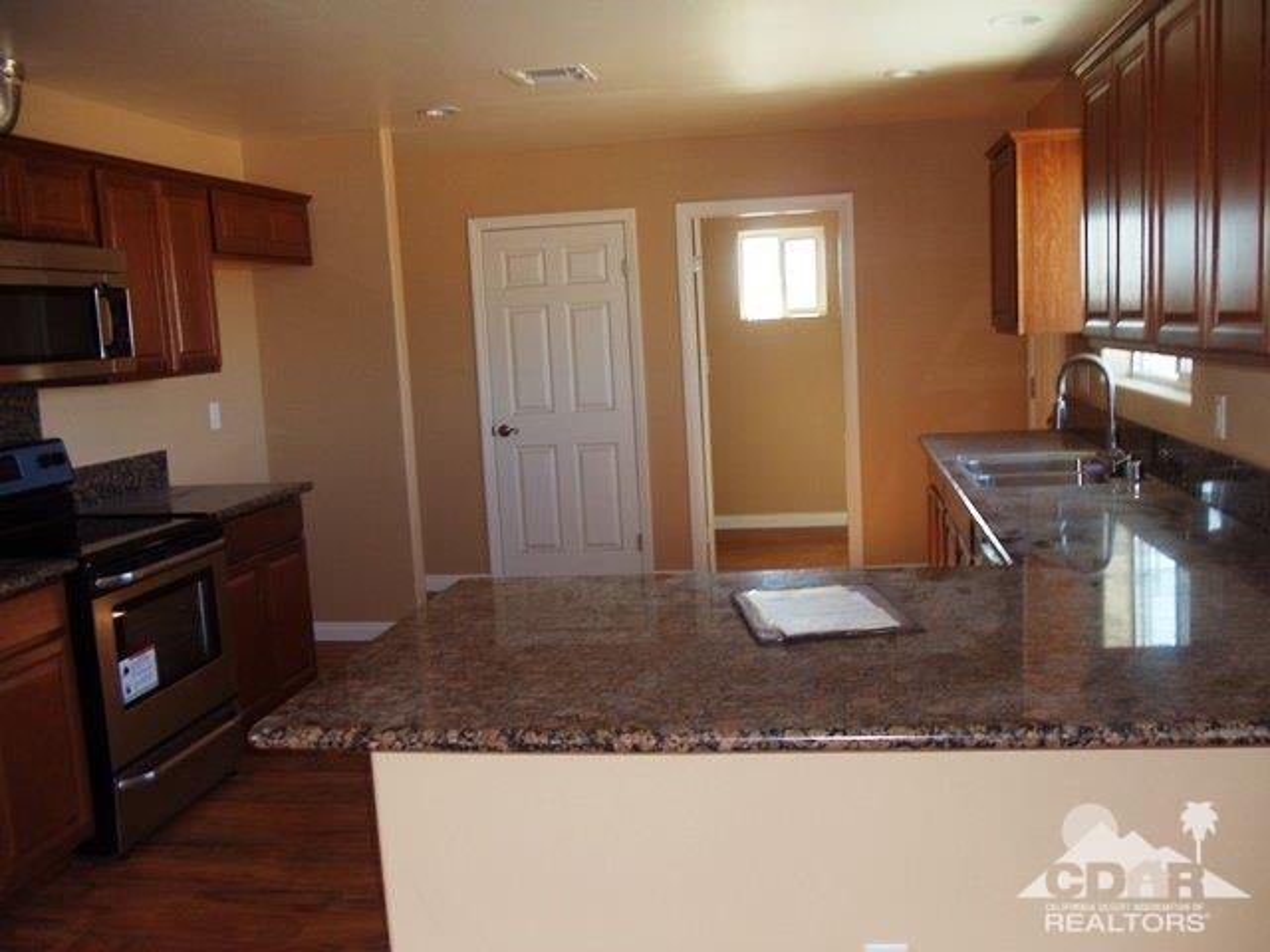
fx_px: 1614
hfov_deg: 42.9
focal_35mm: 44
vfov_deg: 32.9
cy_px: 476
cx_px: 635
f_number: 3.5
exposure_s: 1/30
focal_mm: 6
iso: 80
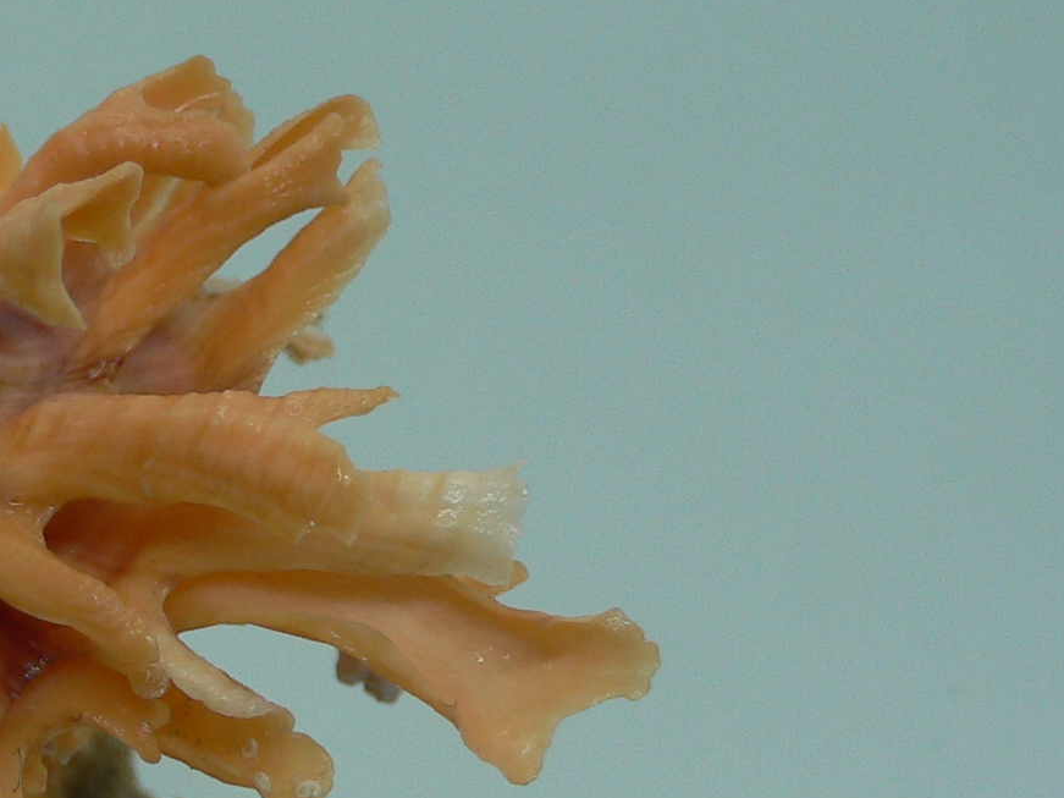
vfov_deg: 18.0
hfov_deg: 22.8
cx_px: -79
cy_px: 645
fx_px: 2489
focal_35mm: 81
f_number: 2.8
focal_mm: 4.6
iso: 80
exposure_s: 1/60
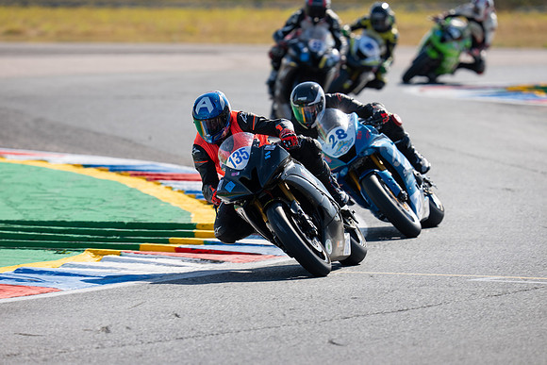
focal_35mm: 400
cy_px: 182
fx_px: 6079
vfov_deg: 3.4
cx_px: 274
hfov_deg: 5.2
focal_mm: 400
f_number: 5
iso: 100
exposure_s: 1/400
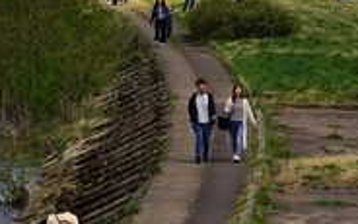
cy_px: -216
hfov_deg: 4.5
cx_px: -173
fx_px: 4547
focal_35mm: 466
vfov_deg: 2.8
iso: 100
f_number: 9.5
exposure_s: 1/250
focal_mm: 105
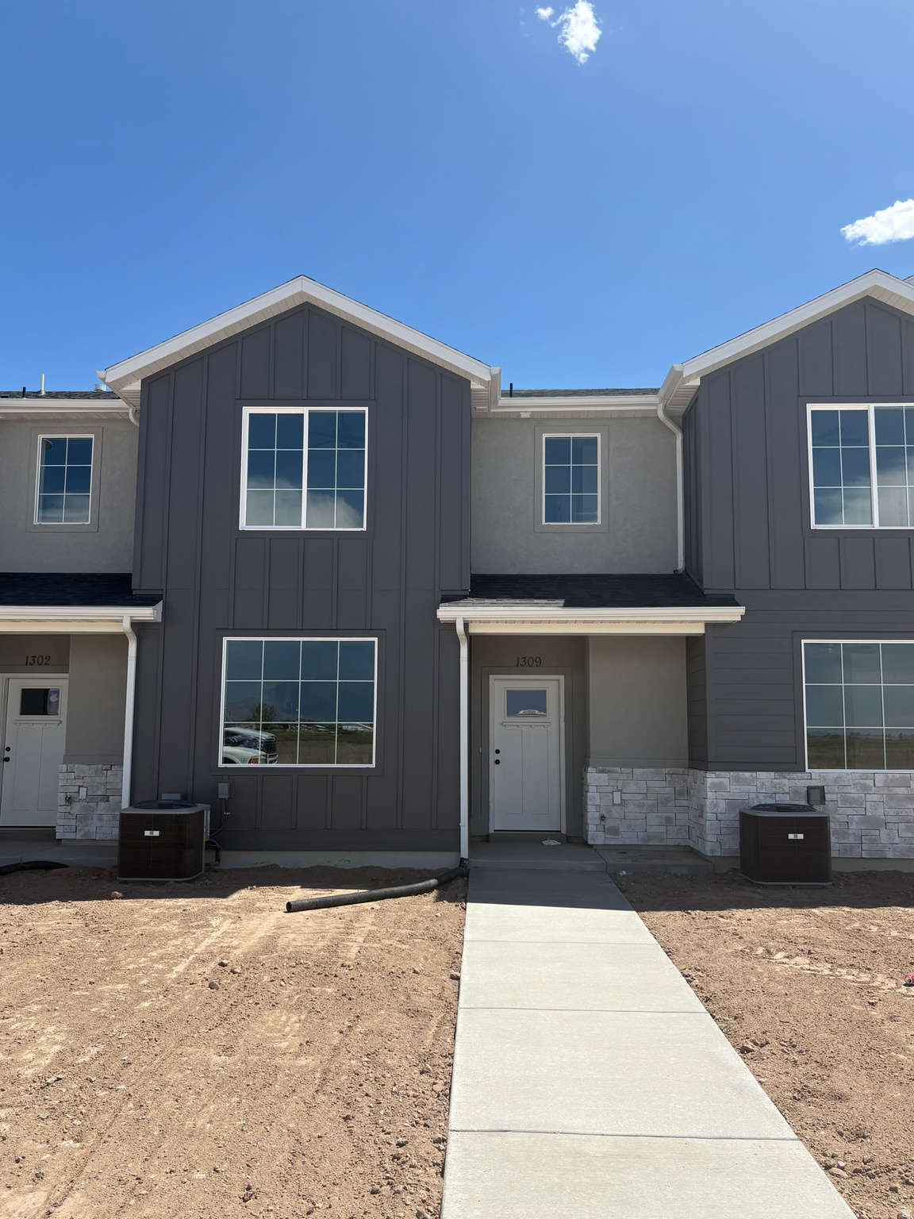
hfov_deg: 53.1
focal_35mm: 26
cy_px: 610
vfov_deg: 67.3
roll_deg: +1.8
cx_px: 457
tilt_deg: +7.0
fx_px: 915
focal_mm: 5.96
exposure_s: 1/3448
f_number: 1.6
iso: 50
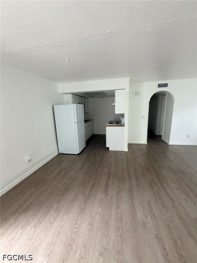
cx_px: 98
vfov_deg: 102.1
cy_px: 132
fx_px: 106
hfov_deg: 85.7
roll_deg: +1.6
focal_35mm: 14
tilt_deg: -12.8
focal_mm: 2.22
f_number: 2.2
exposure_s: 1/61
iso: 320
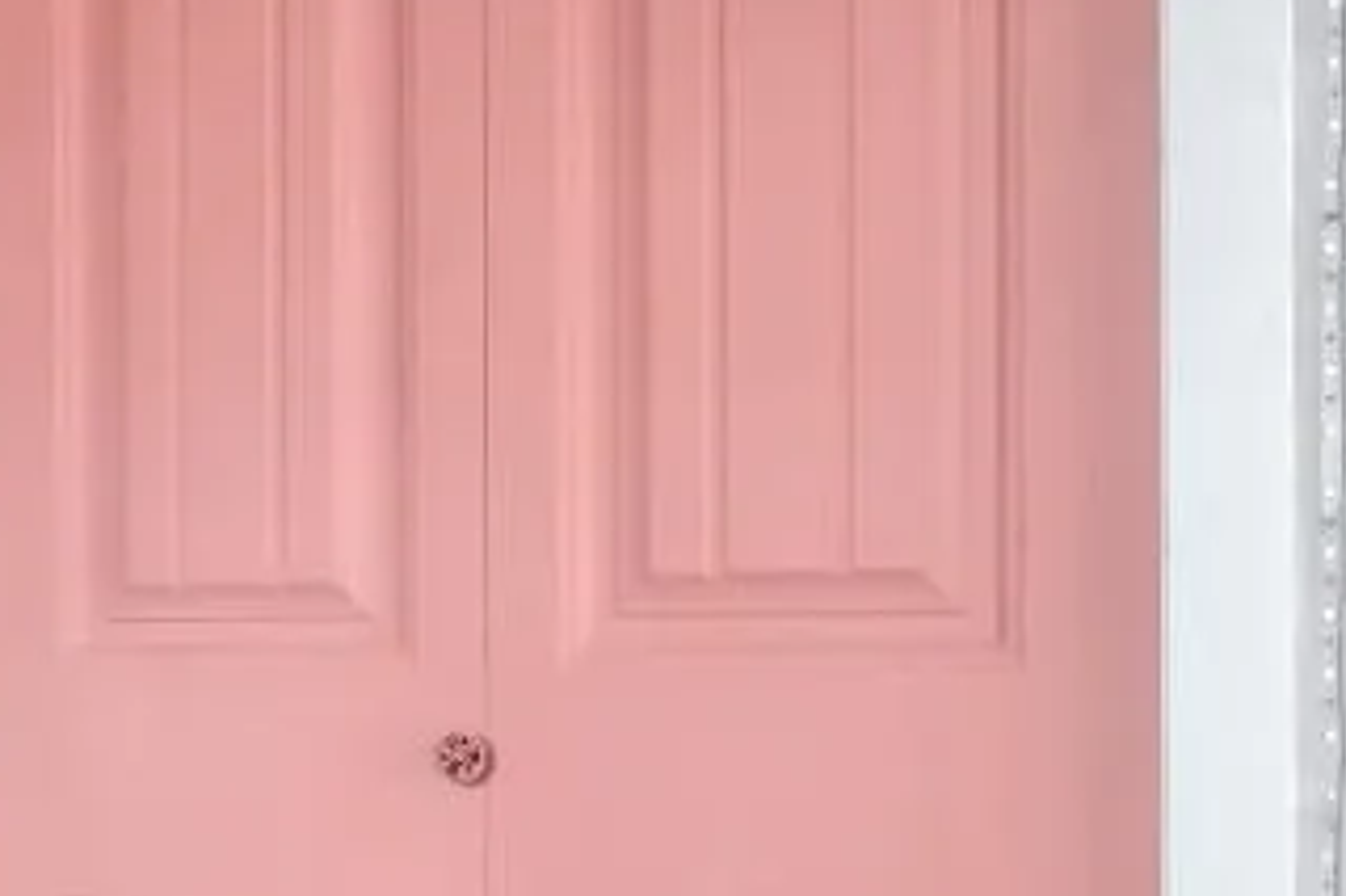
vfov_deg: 17.3
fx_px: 2935
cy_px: 648
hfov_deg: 22.9
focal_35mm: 79
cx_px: -421
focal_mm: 15.5
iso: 400
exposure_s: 1/40
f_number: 8
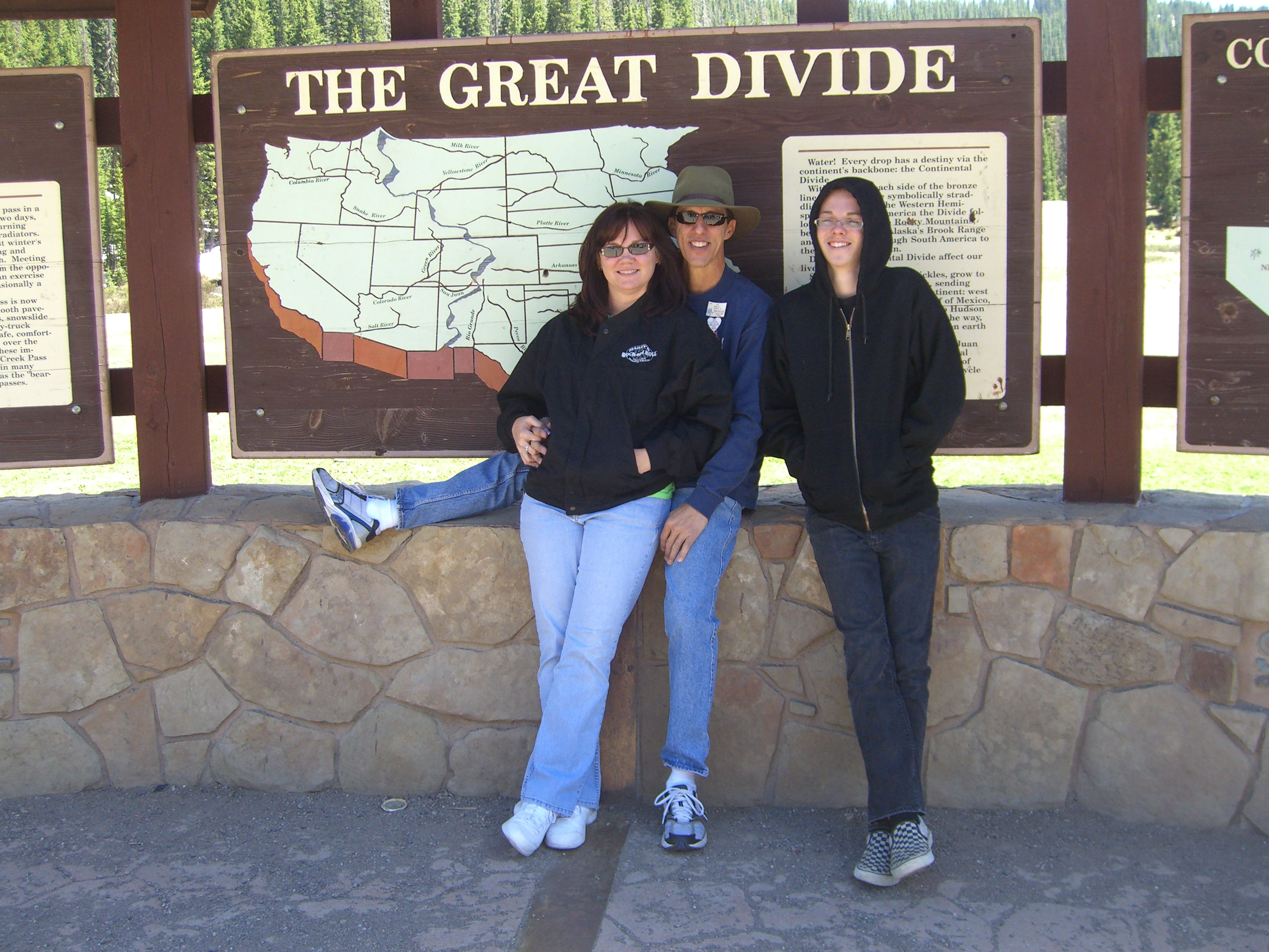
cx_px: 634
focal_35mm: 38
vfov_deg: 37.7
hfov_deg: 49.0
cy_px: 476
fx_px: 1393
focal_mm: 7.9
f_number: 2.8
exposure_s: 1/250
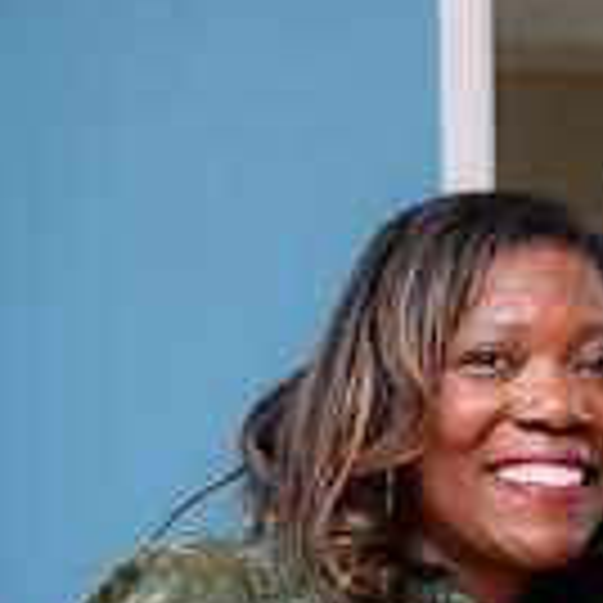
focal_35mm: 162
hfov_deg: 10.7
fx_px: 3193
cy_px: 382
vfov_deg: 10.8
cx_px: 592
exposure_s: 1/250
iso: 1250
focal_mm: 57
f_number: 5
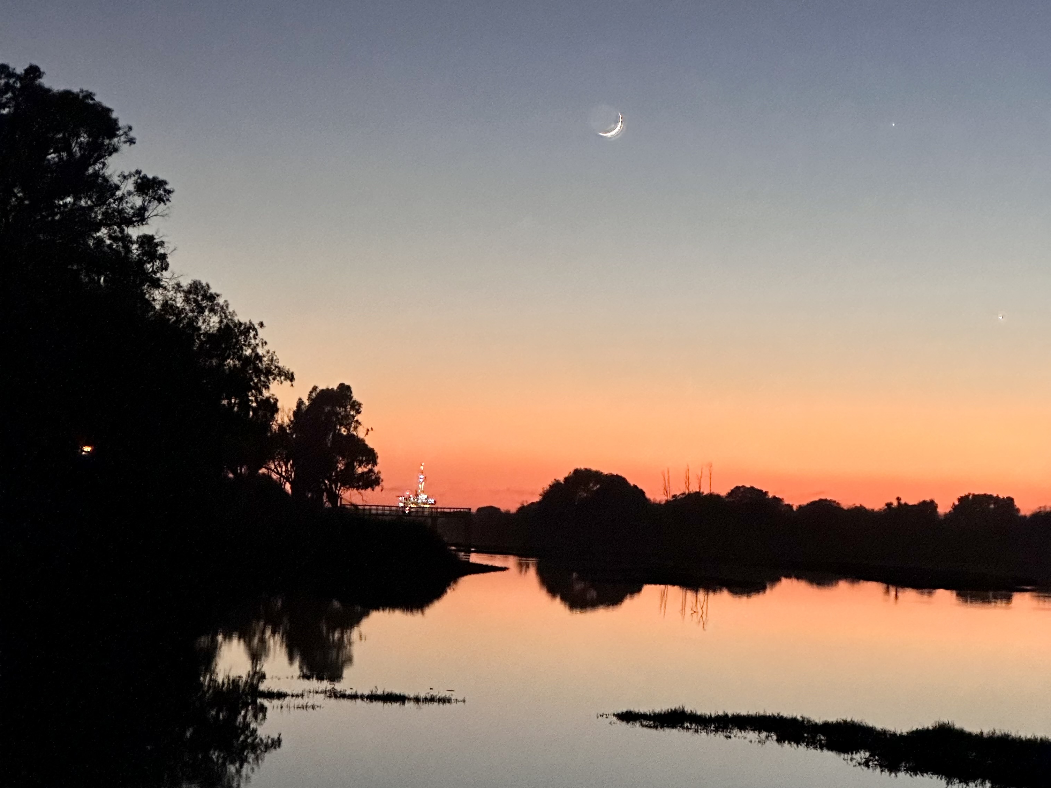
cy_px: 323
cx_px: 526
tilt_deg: +3.4
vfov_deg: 14.4
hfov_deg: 19.1
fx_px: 3128
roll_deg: -1.9
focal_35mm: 103
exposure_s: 1/30
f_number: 2.8
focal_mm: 9
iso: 1600
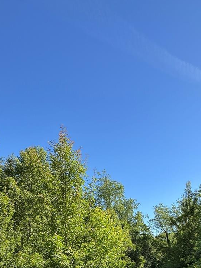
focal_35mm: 29
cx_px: 149
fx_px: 225
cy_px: 270
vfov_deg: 49.7
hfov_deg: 46.6
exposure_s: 1/681
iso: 50
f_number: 2.2
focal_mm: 2.22
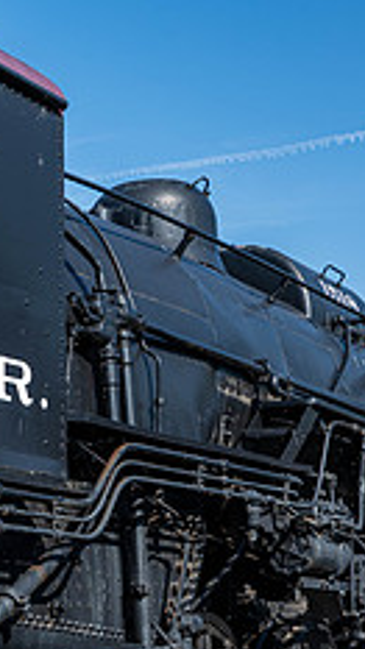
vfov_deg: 25.7
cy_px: 536
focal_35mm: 81
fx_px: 1394
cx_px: -14
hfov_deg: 14.6
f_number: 8
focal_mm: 28
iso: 64
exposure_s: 1/160
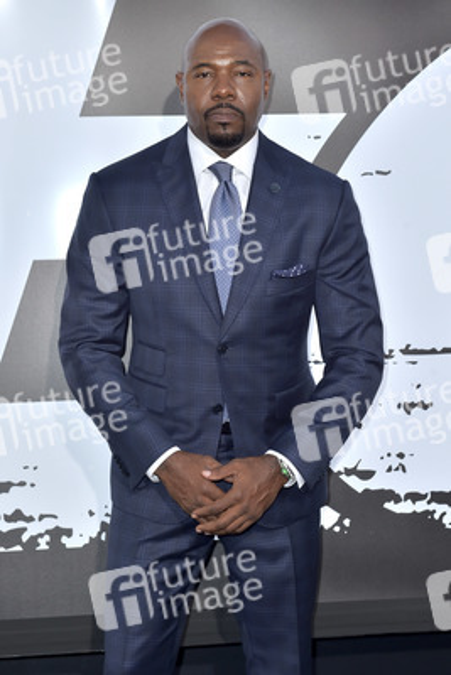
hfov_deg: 19.5
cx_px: 226
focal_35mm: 70
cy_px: 338
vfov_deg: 28.8
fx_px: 1314
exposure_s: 1/200
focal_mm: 70
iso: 250
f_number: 6.3
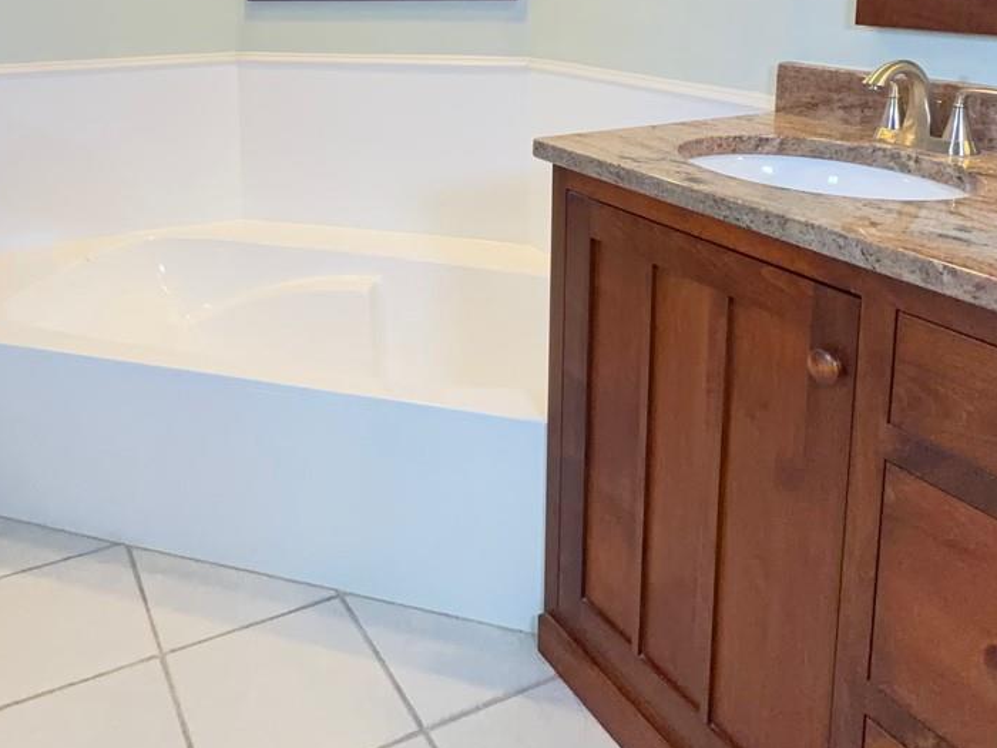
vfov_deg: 40.9
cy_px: 81
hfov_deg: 56.1
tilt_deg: -8.6
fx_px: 922
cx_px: 372
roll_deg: +1.2
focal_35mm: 32
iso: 250
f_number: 2.2
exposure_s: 1/120
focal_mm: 2.22
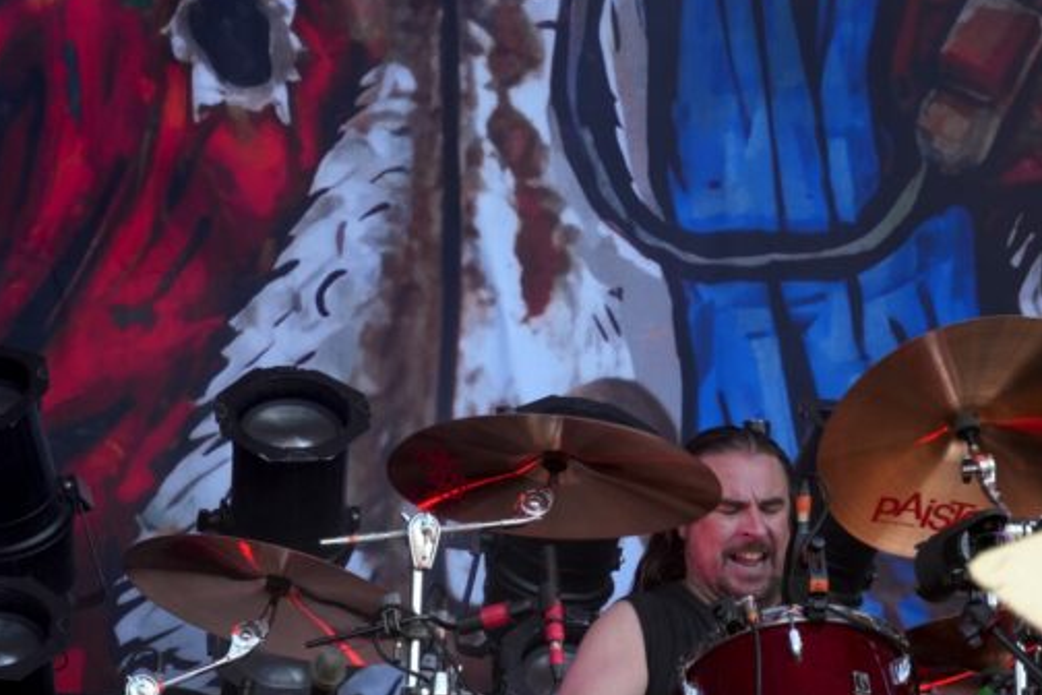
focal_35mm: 263
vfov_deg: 5.2
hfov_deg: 7.8
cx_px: 484
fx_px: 7605
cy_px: 470
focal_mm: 115
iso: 320
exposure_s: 1/200
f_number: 5.6
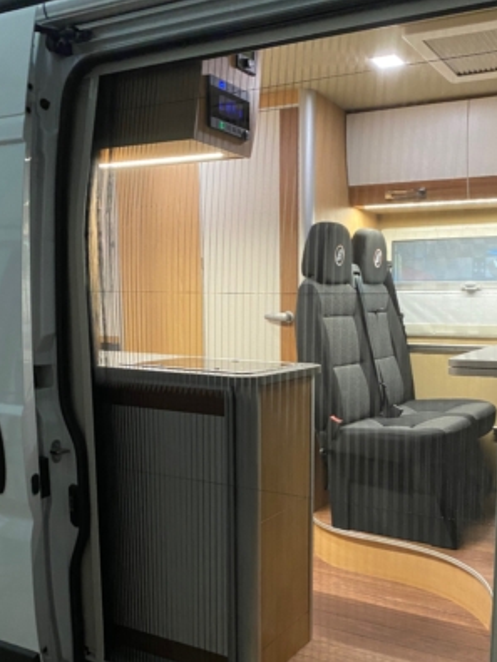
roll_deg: -0.1
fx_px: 670
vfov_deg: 52.1
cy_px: 412
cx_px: 320
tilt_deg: -9.7
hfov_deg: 40.3
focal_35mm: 35
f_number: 1.8
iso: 500
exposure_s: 1/34
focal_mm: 4.25
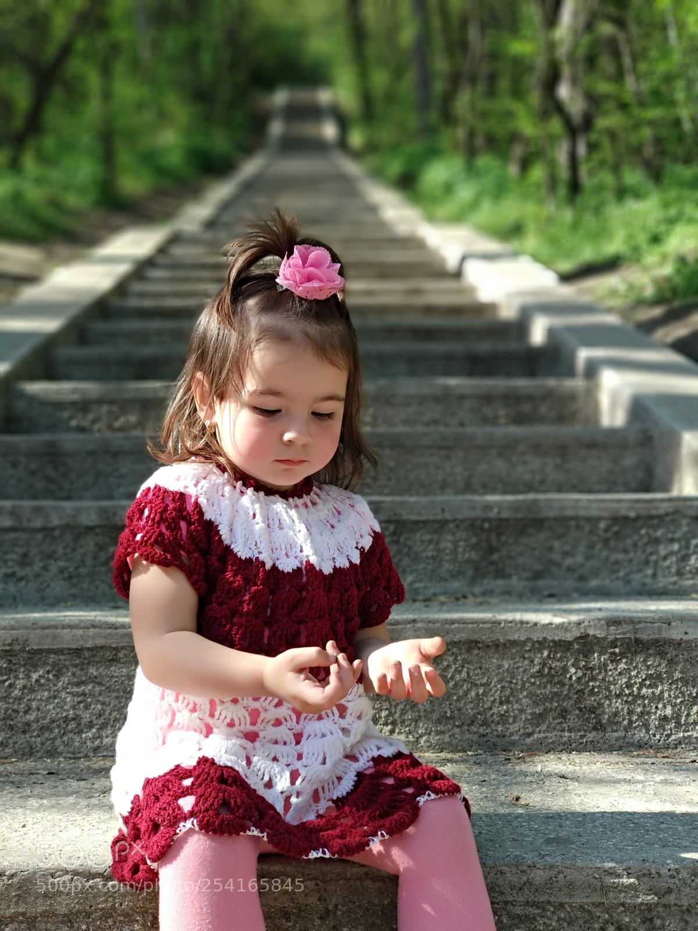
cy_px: 466
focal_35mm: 52
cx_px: 349
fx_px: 1398
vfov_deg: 36.8
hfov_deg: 28.0
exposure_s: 1/200
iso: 100
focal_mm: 5.99
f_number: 2.6
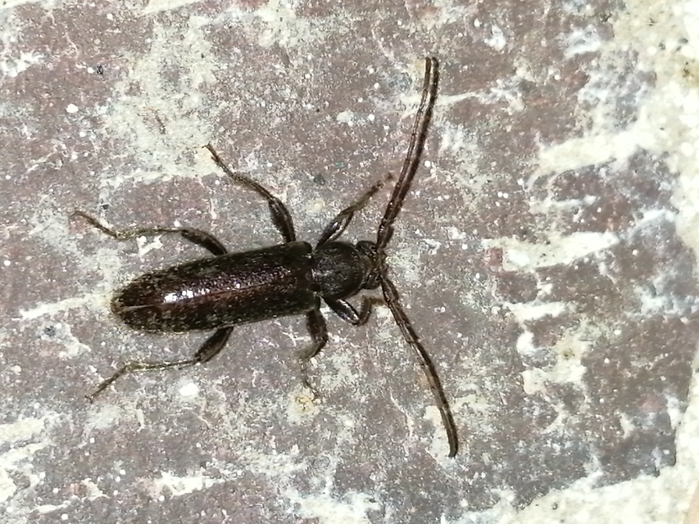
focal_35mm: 104
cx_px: 350
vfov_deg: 14.2
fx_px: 2100
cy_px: 262
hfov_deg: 18.9
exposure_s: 1/33.3
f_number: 1.8
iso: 100
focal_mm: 3.46
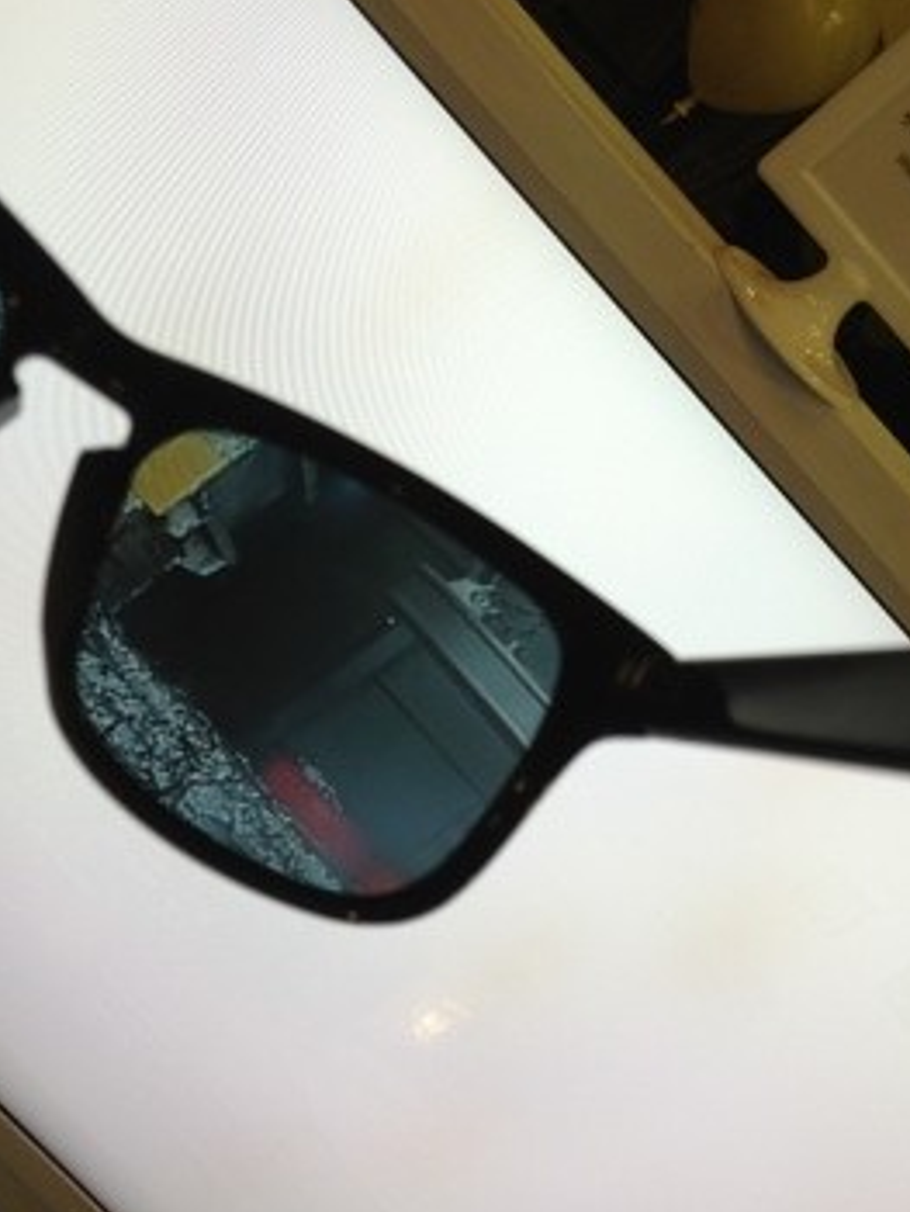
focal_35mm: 50
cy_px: 447
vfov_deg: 37.9
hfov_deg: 28.9
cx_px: 635
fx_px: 1750
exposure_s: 1/60
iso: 64
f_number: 2.4
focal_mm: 4.28
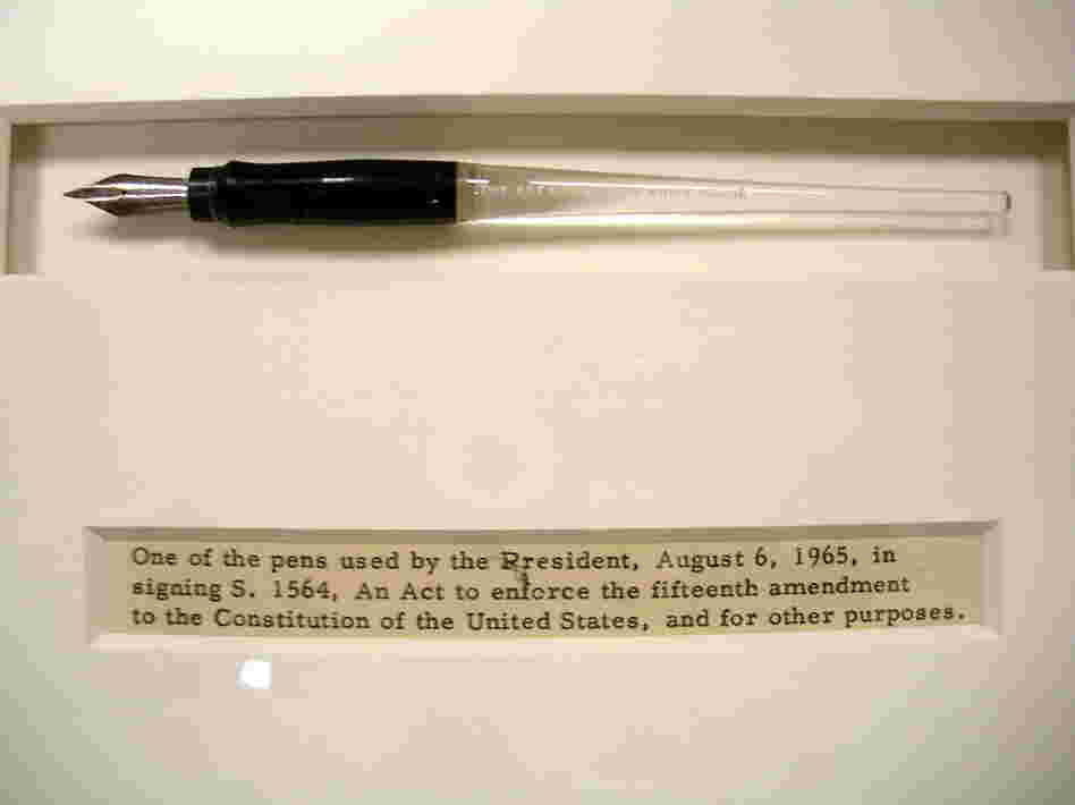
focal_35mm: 36
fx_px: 1117
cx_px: 538
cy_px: 402
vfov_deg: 39.6
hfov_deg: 51.4
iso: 64
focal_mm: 6.3
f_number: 3.5
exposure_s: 1/14.2
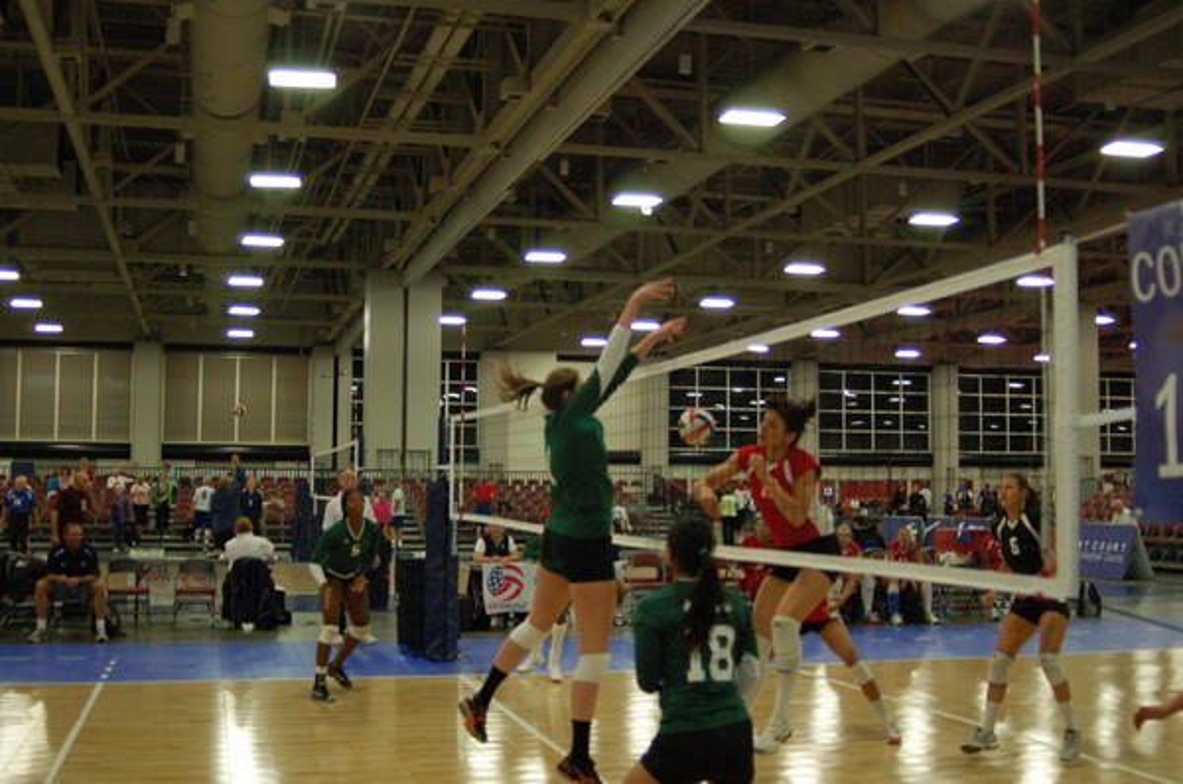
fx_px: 1378
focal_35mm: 42
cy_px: 392
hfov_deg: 46.5
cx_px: 592
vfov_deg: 31.8
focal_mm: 28
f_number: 3.3
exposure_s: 1/250
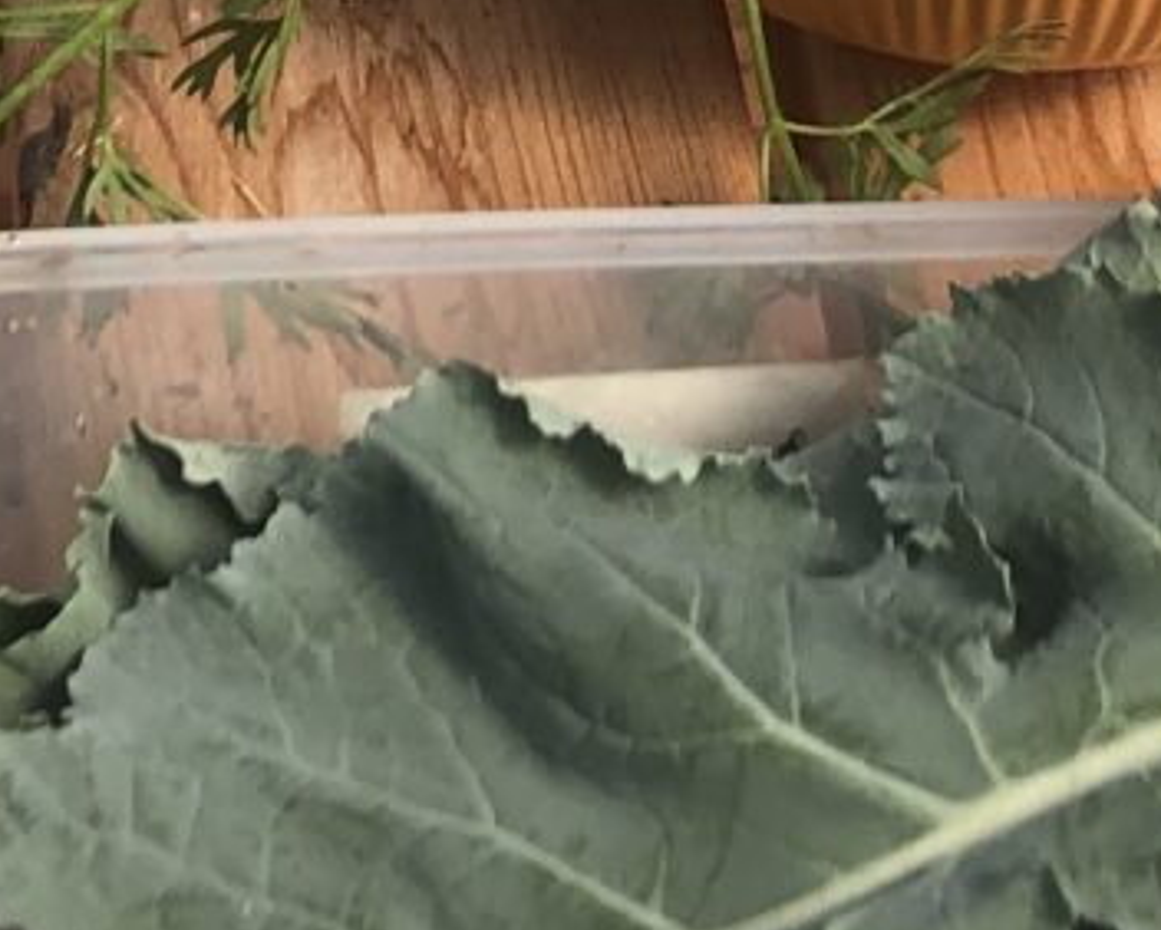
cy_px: -854
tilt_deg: -35.7
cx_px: 679
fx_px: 5123
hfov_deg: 12.9
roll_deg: +0.8
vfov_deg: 9.7
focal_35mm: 149
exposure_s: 1/1799
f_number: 1.8
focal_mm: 3.99
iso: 20
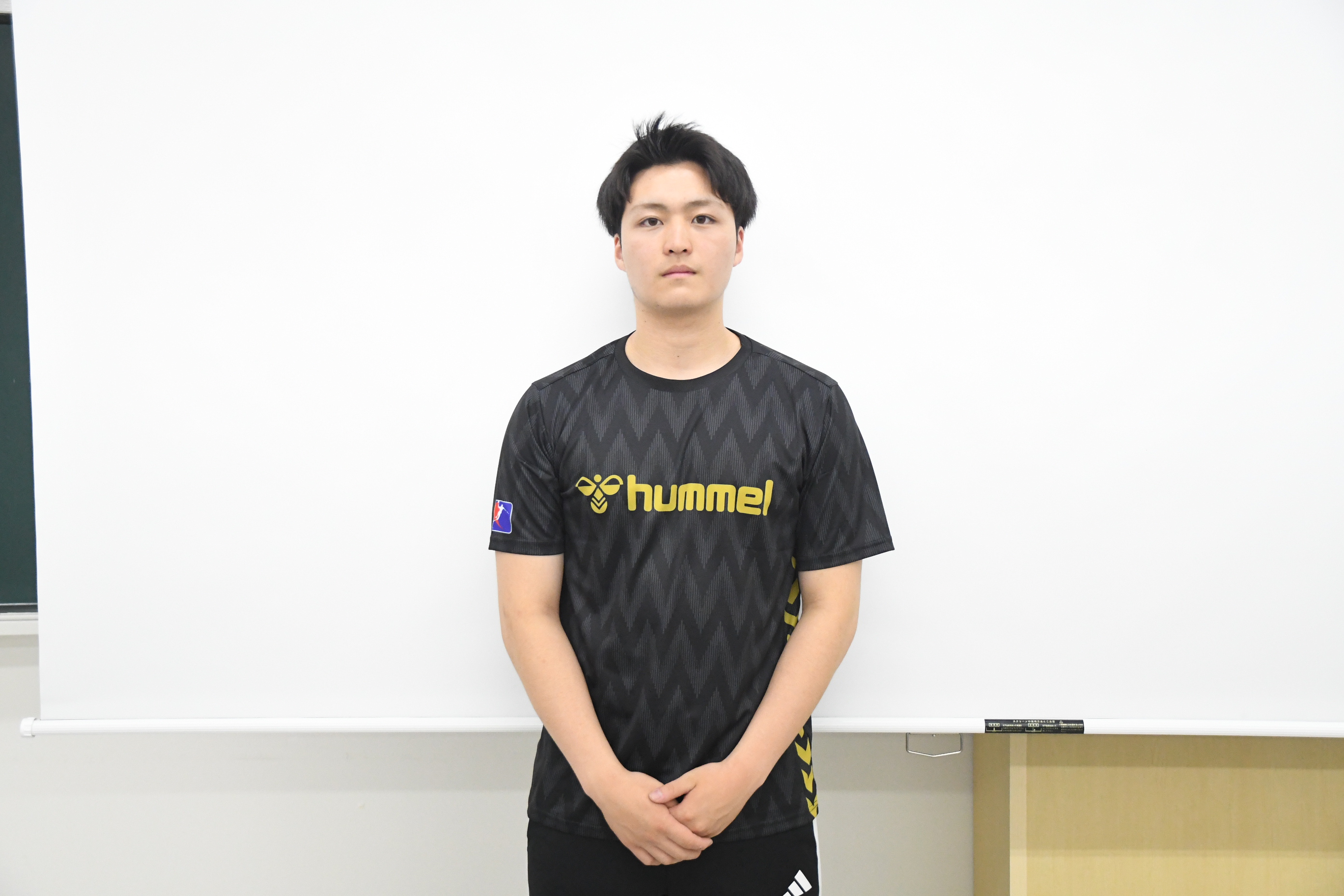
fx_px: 1512
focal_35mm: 40
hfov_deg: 47.9
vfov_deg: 33.0
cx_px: 672
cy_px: 448
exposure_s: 1/800
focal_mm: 27
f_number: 3
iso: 4000
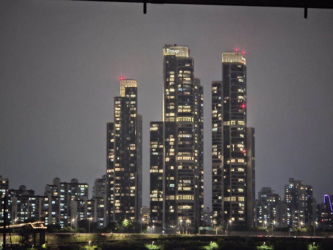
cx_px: 166
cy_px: 125
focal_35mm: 115
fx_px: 1106
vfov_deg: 12.9
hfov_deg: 17.1
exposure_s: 1/15
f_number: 3.4
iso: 2500
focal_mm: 18.6
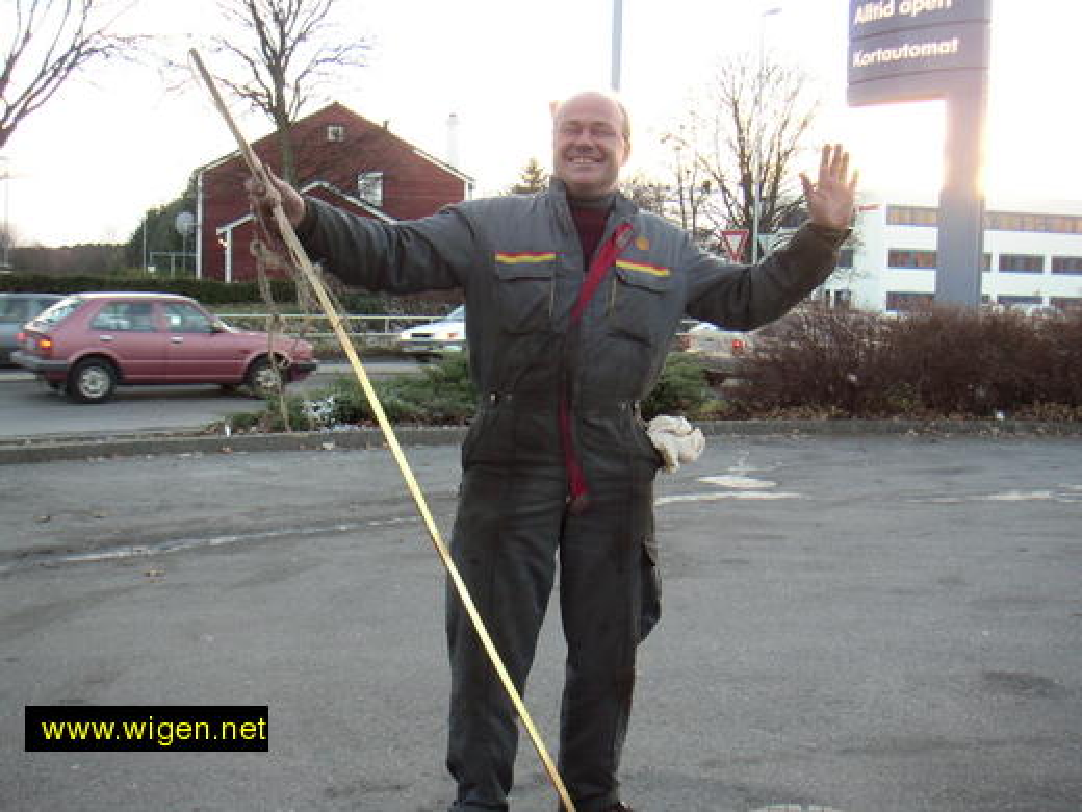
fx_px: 1188
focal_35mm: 38
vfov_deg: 37.7
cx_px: 541
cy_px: 406
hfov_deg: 49.0
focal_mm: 6
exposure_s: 1/50
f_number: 2.8
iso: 70
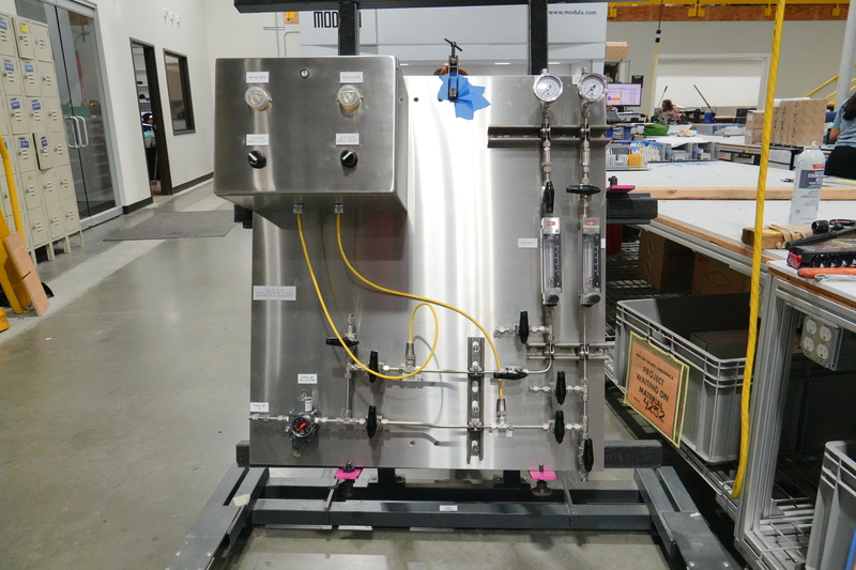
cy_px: 285
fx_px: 606
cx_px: 428
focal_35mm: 26
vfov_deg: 50.4
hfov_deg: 70.4
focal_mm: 17
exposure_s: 1/320
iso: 4000
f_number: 7.1
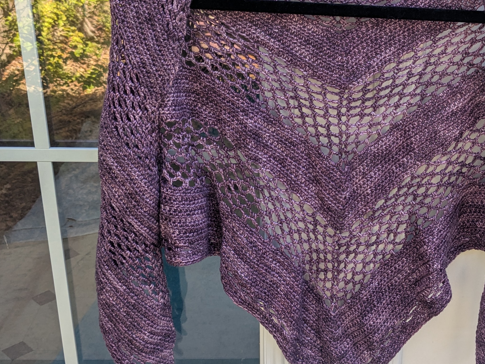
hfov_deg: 35.1
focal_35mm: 54
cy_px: 155
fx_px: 757
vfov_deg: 27.0
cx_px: 334
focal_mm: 4.38
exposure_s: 1/316
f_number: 1.73
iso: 56
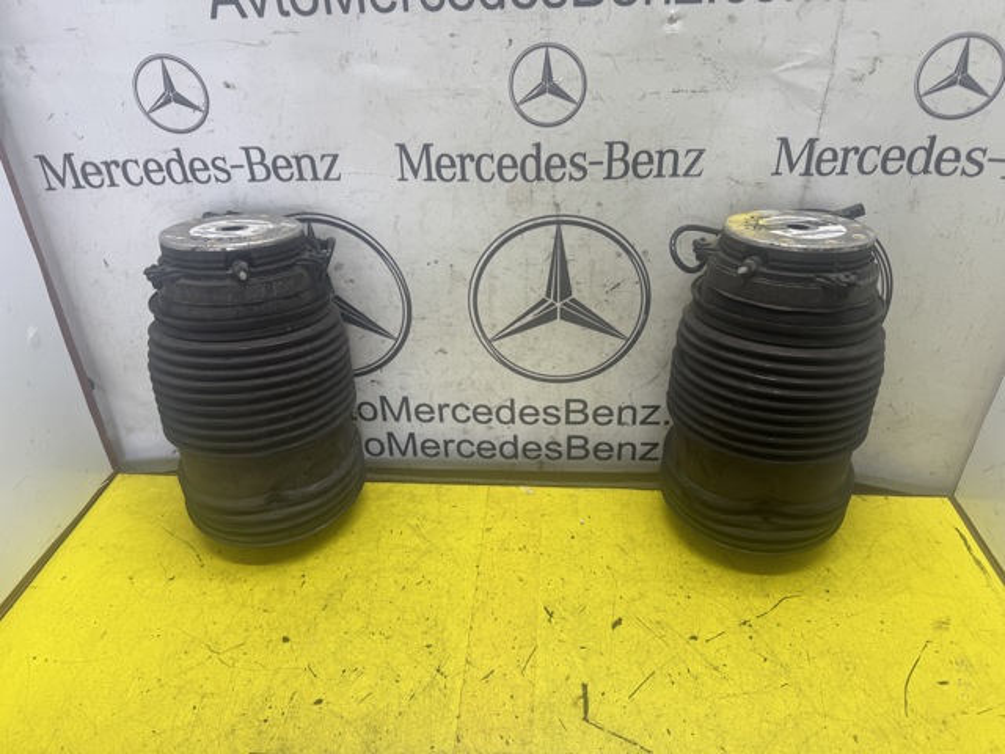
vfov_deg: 56.8
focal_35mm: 24
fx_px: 697
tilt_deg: -30.5
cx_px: 502
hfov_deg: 71.6
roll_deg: +2.0
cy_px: 377
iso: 64
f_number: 1.78
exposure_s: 1/121
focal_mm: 6.76
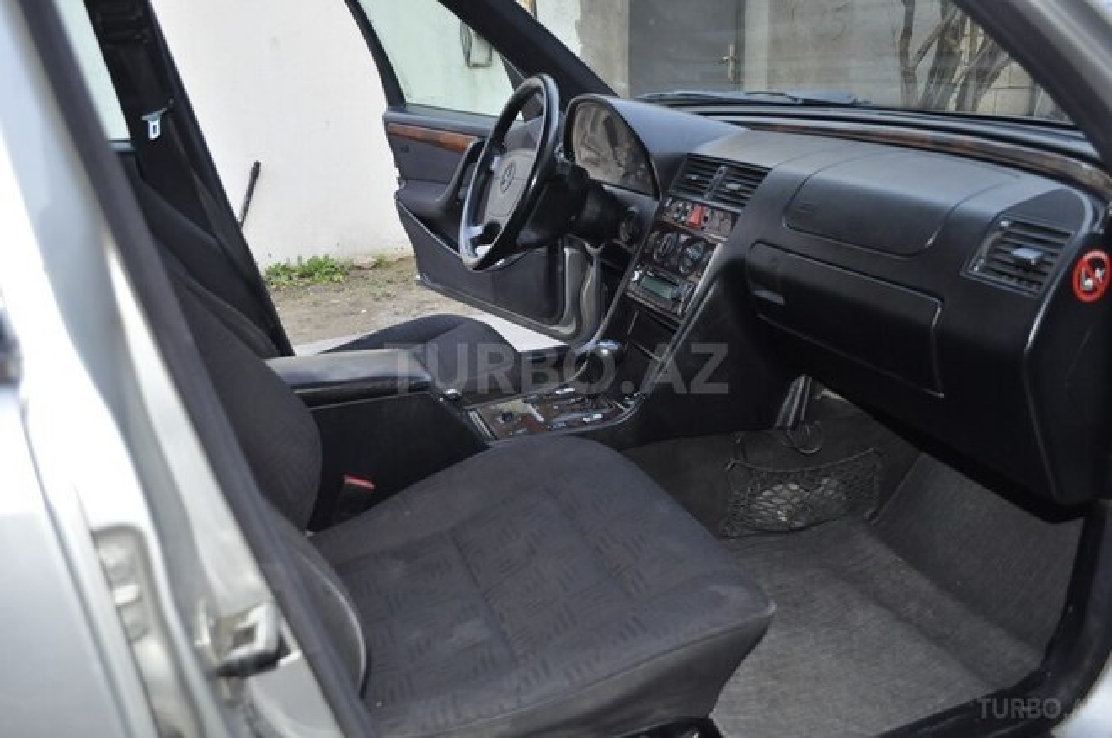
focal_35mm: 27
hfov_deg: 67.5
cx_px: 556
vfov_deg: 47.8
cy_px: 369
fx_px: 833
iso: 800
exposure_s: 1/60
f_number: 3.5
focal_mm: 18
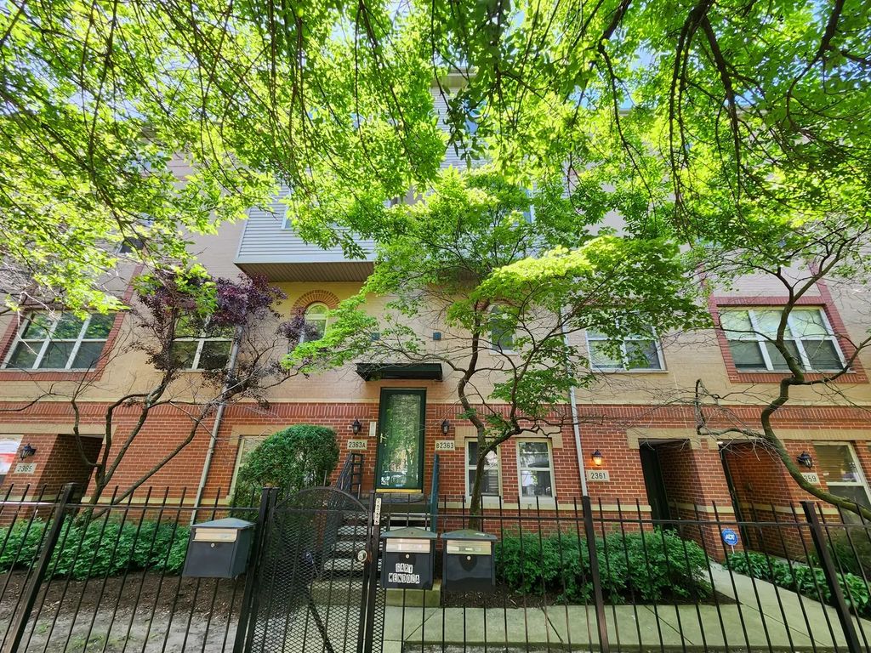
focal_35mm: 13
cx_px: 436
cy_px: 326
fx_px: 327
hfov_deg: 106.2
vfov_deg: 89.9
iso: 50
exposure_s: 1/129
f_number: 2.2
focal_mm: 2.2
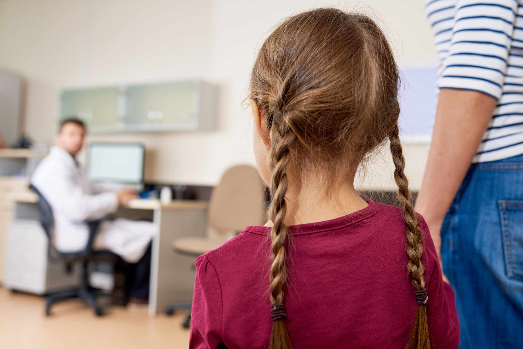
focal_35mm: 35
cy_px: 174
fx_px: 509
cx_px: 262
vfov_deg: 37.9
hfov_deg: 54.4
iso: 400
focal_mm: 35
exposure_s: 1/125
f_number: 4
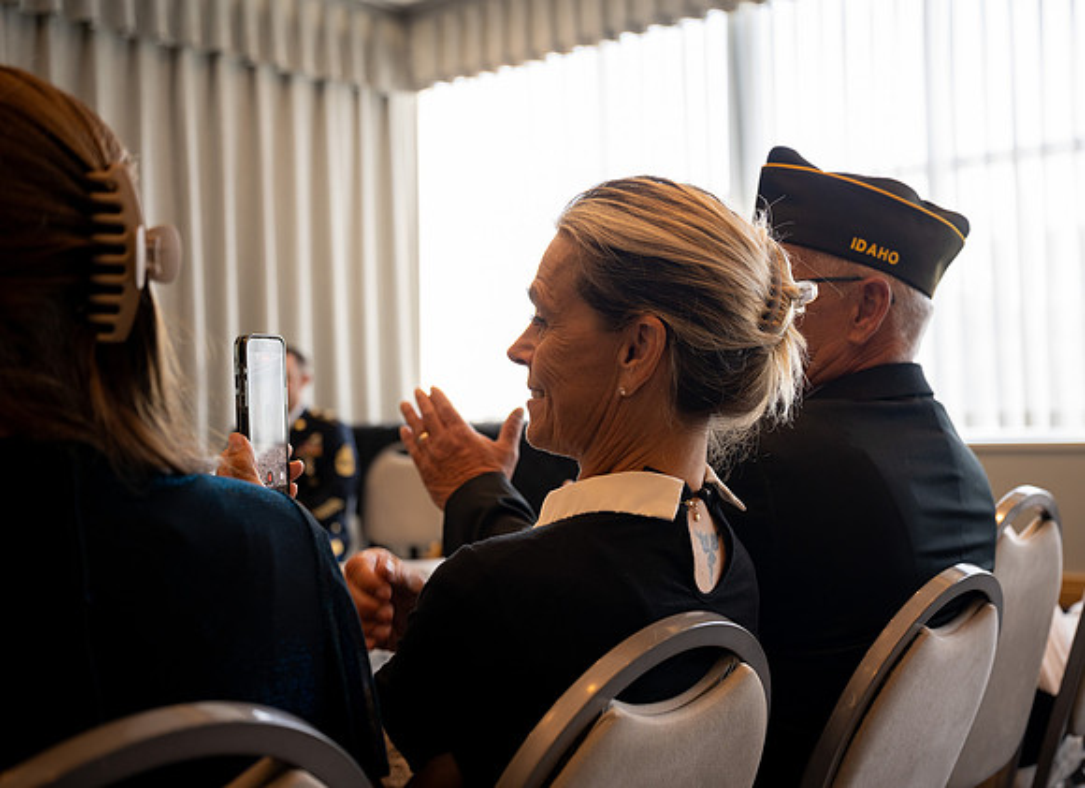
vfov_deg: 34.7
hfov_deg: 46.5
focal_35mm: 41
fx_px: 1259
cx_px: 629
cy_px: 368
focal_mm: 36
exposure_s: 1/125
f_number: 2.8
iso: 200
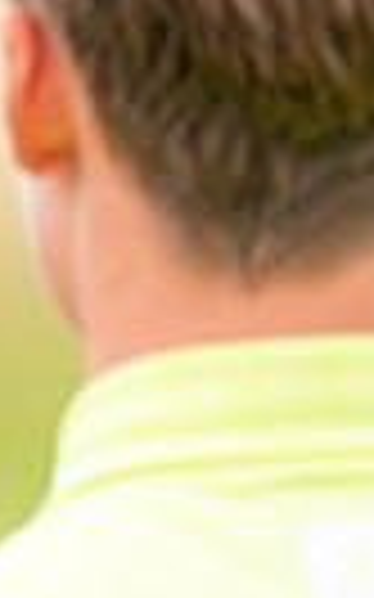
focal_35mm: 1995
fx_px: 32570
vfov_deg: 1.1
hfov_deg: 0.7
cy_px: 252
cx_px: -798
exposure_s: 1/1250
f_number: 4
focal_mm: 300
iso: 320
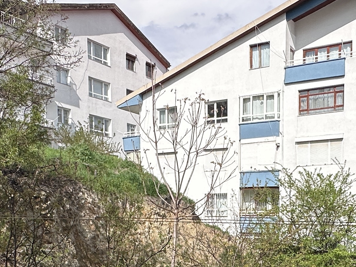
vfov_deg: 29.3
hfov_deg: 40.3
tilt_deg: -4.3
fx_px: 483
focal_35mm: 47
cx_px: 207
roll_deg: +0.4
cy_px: 251
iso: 50
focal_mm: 2.22
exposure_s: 1/2817
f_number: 2.2
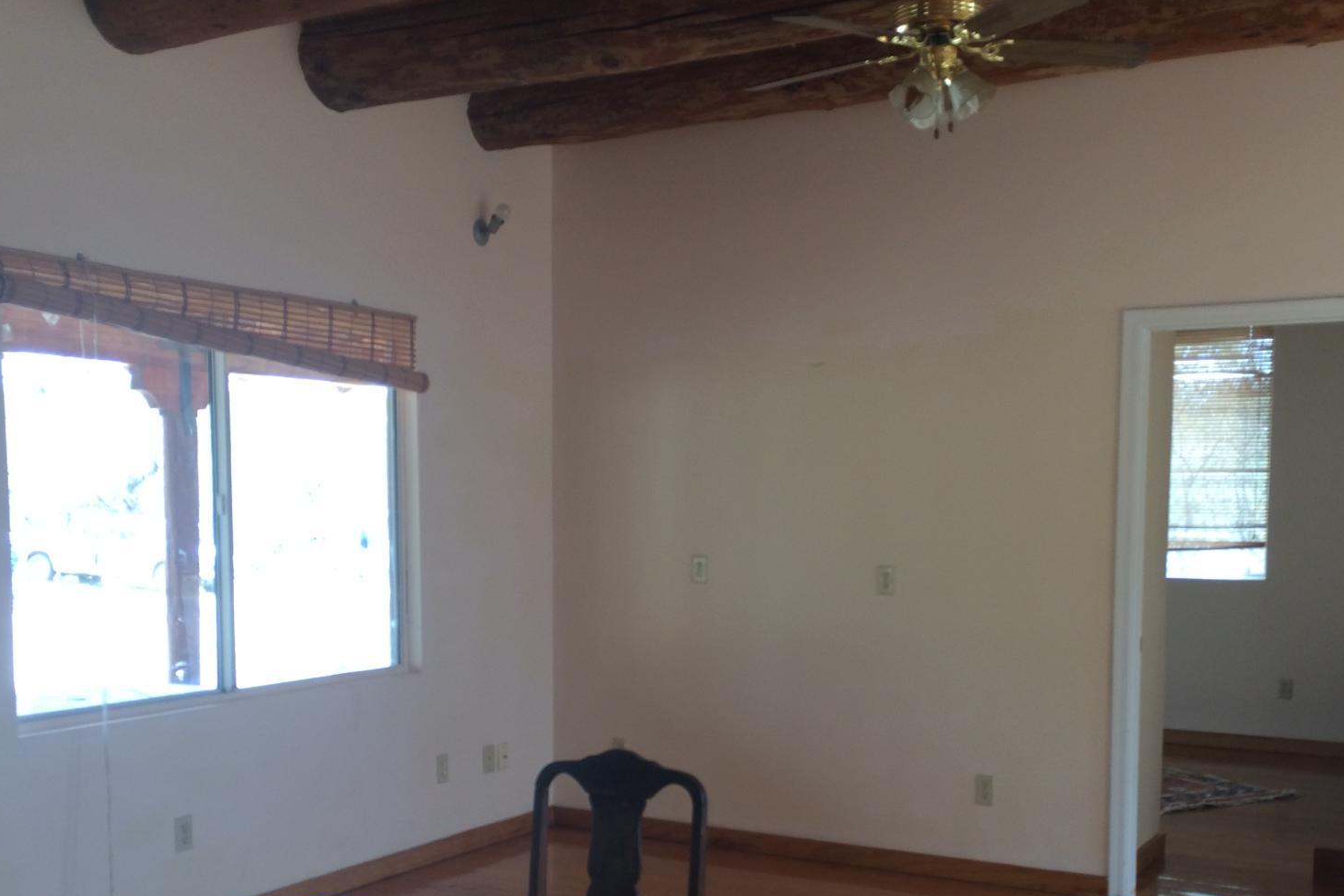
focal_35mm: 41
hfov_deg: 47.4
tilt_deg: -6.4
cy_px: 619
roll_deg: +1.2
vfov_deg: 32.3
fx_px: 1531
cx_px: 673
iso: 40
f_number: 2.2
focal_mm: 4.15
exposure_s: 1/60
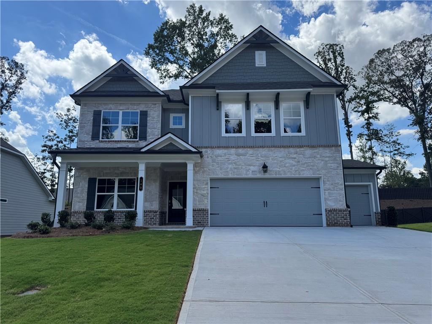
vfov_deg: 56.8
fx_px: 300
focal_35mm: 24
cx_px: 216
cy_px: 162
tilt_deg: +11.3
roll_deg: -0.4
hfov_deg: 71.6
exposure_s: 1/2959
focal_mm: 6.76
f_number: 1.78
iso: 80
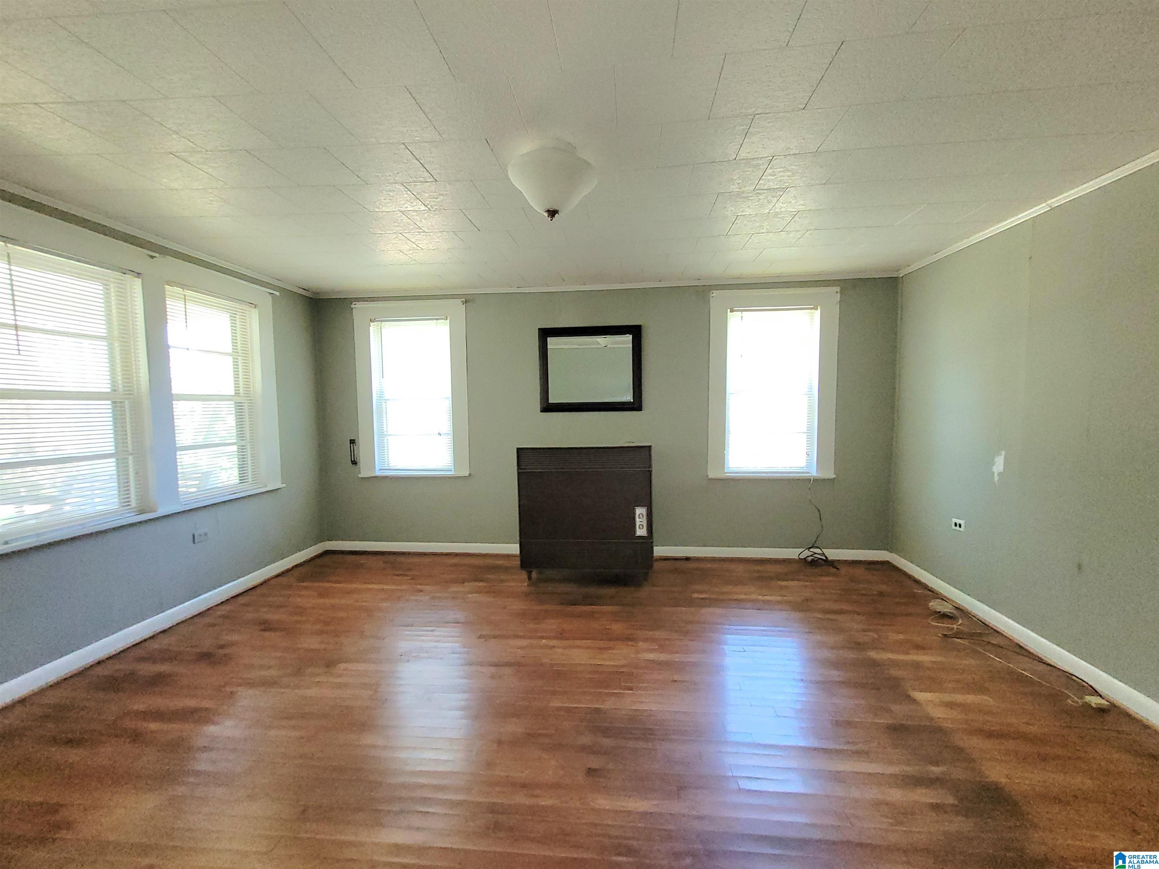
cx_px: 580
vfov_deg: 89.9
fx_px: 435
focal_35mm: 13
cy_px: 434
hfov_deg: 106.2
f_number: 2.2
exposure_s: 1/60.2
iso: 250
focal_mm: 1.74
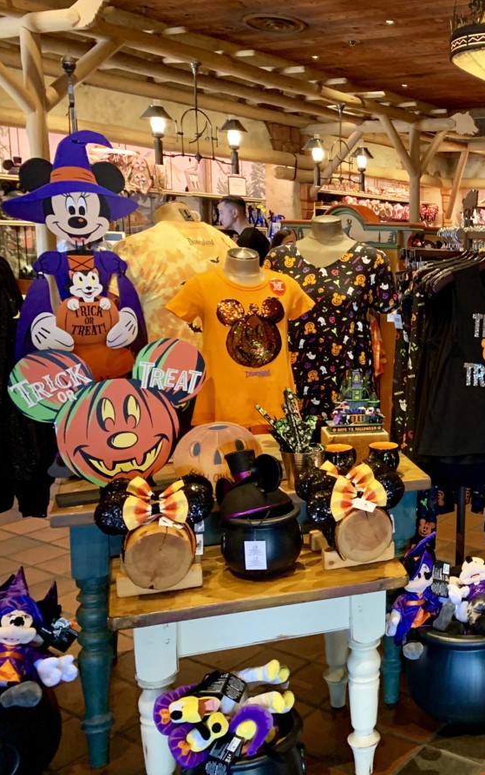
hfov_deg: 31.2
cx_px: 515
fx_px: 782
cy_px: 388
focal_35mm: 37
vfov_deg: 52.7
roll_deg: -2.1
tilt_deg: -7.7
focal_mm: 4.25
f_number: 1.8
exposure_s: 1/40
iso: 400
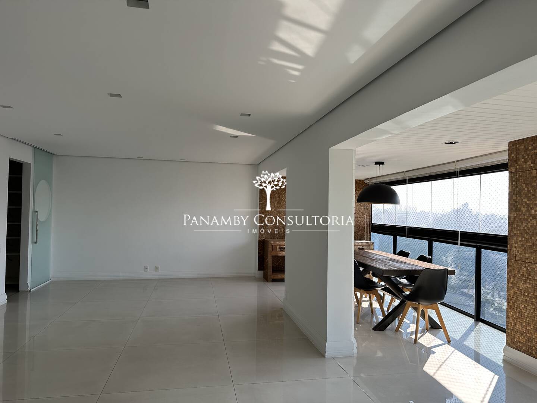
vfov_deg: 56.8
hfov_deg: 71.6
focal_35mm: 24
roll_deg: -1.3
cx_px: 268
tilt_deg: +0.1
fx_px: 372
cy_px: 202
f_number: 1.78
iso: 80
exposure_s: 1/619
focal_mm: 6.86
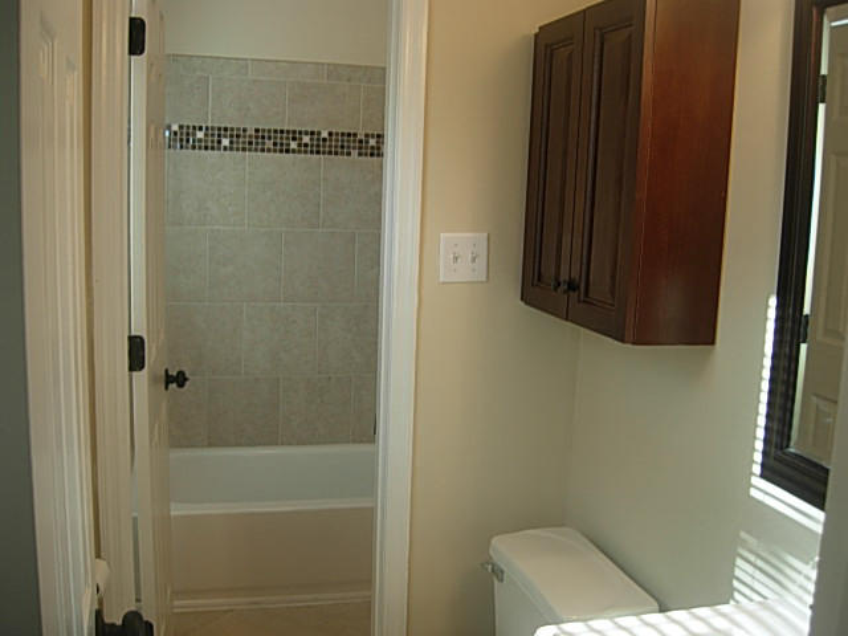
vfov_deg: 39.7
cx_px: 424
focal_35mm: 36
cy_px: 318
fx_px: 882
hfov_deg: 51.4
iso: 50
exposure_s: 1/32.9
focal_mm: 7.5
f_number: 2.7
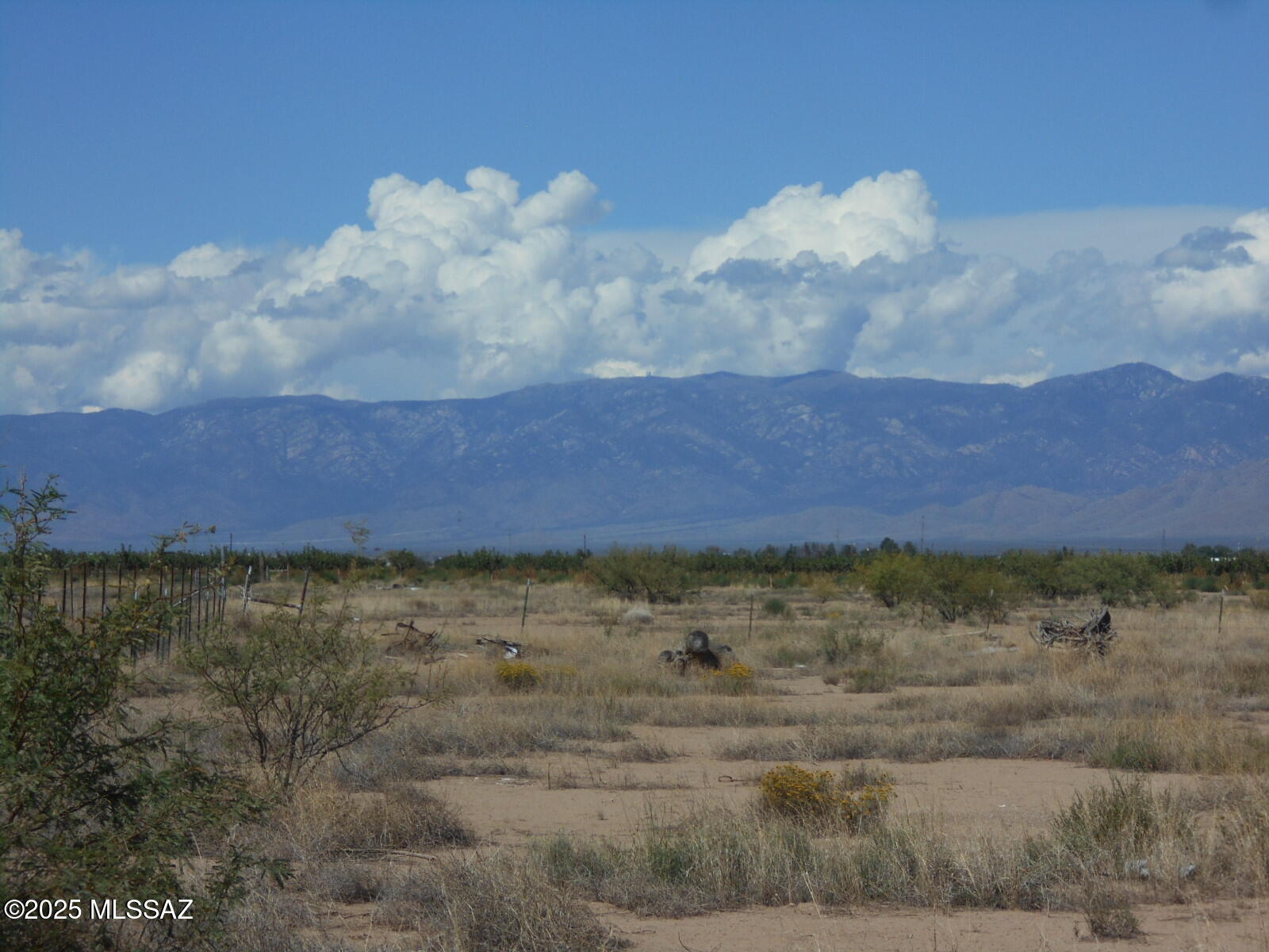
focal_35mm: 130
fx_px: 4766
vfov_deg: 11.4
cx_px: 634
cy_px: 476
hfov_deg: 15.2
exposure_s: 1/800
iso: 80
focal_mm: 23
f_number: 6.5
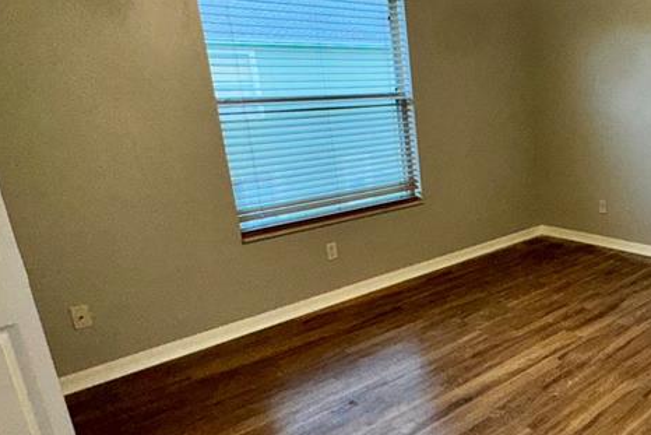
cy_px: 245
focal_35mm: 32
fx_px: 579
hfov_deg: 52.2
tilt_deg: -17.2
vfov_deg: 41.1
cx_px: 577
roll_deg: +0.5
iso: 80
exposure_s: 1/93
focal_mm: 2.22
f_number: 2.2
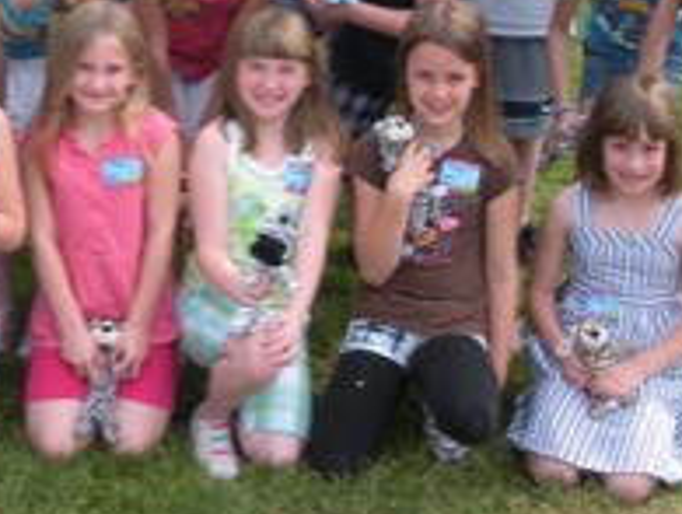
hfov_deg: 22.0
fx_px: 1697
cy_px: 56
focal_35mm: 86
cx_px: 35
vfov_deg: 17.0
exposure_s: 1/202
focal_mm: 6.3
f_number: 3.5
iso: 64
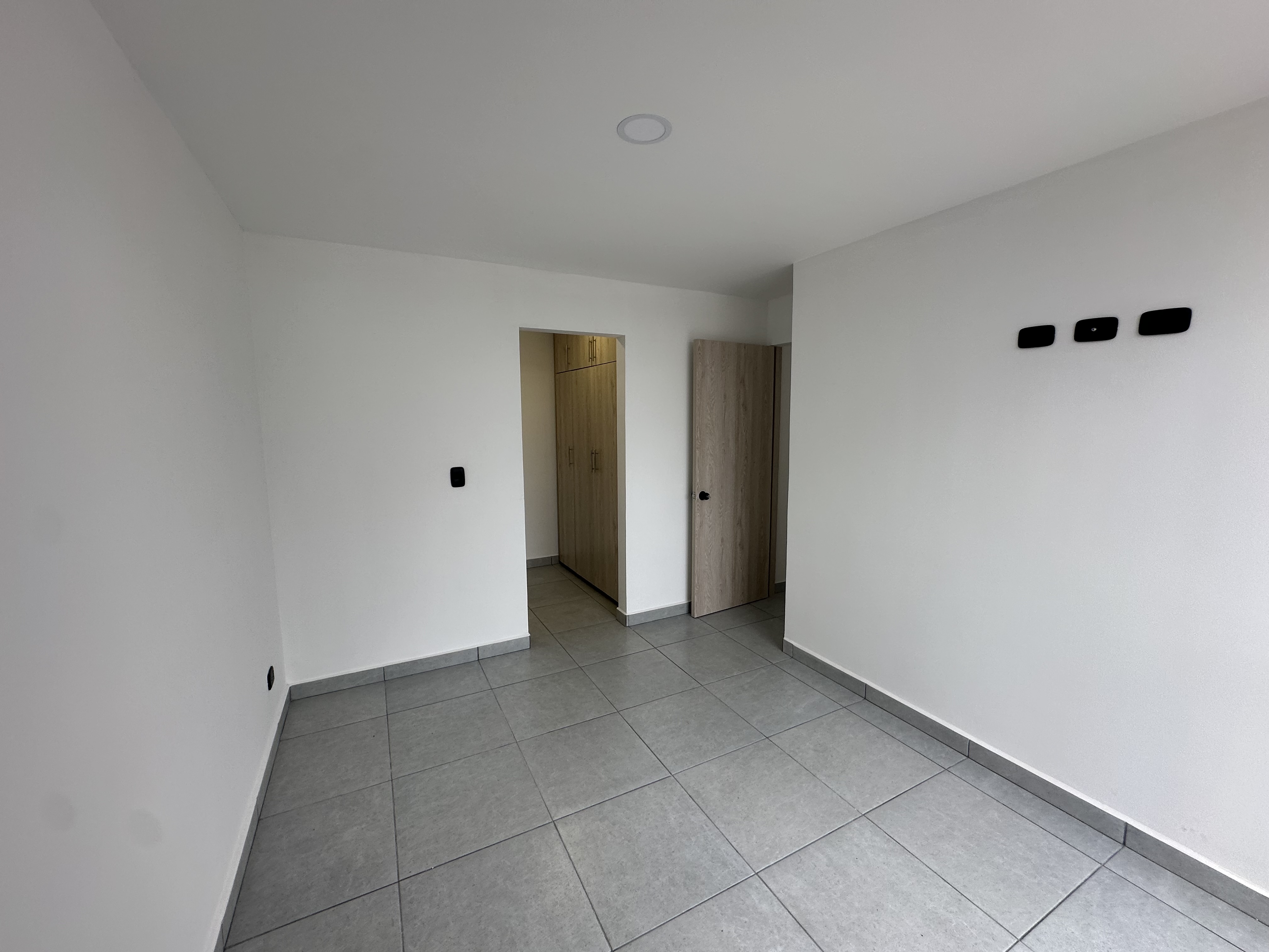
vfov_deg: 85.7
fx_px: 513
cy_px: 476
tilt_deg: -5.9
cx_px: 634
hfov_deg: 102.1
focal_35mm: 14
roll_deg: +0.3
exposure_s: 1/99
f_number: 2.2
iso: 40
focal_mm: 2.22
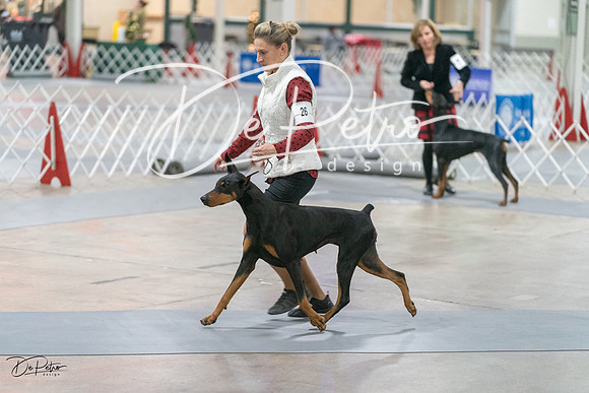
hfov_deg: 16.9
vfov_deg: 11.3
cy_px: 196
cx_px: 294
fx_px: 1980
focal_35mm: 121
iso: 6400
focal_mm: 121
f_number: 2.8
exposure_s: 1/320
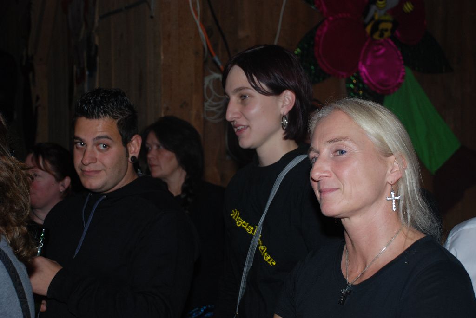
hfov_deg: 33.4
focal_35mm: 60
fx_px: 794
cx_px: 238
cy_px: 159
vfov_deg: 22.7
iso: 200
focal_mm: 40
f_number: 4.5
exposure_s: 1/60
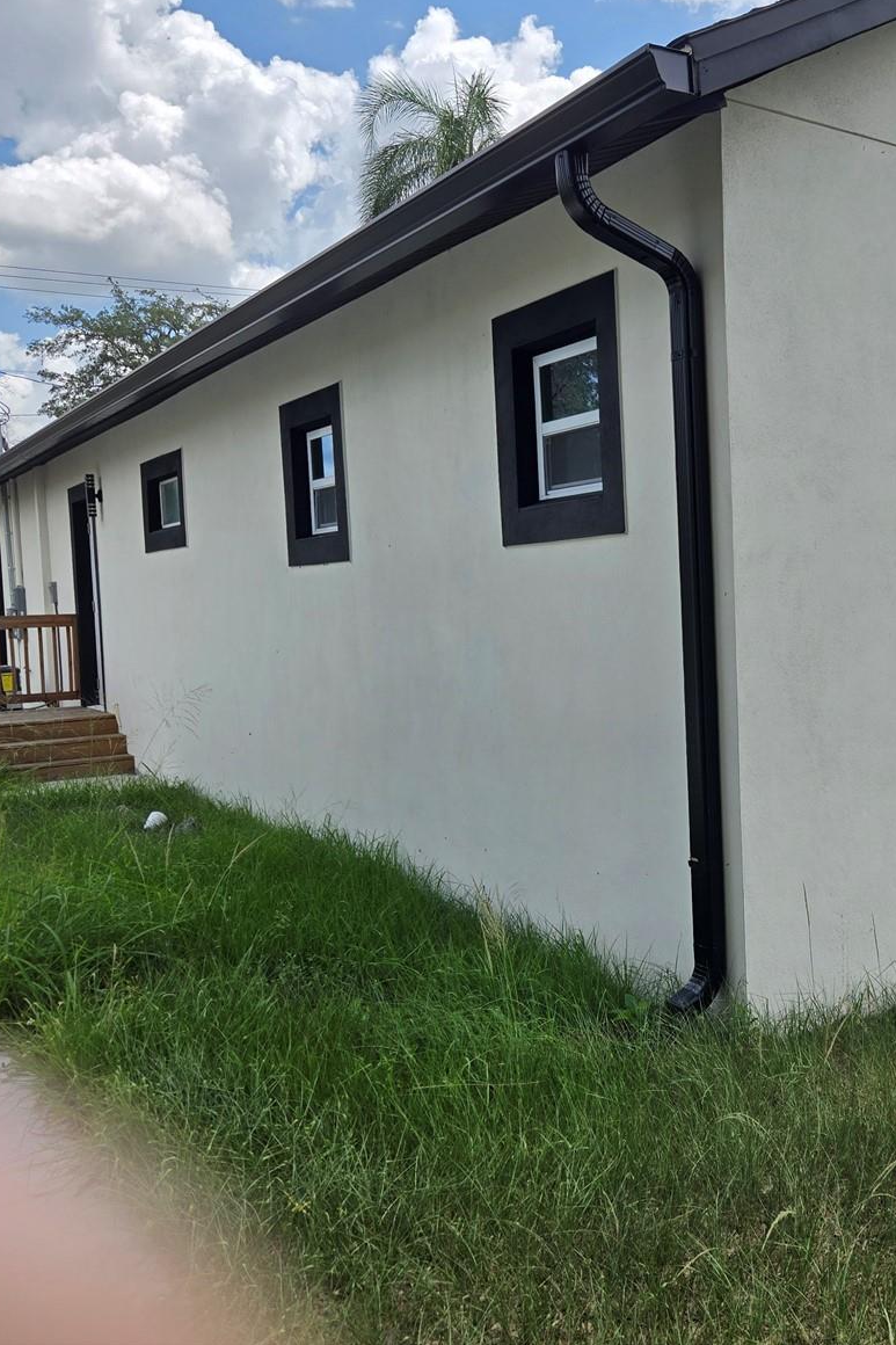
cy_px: 652
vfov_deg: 57.2
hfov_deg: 38.5
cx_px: 713
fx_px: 1232
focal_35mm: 33
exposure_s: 1/1681
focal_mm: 5.4
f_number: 1.8
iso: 25
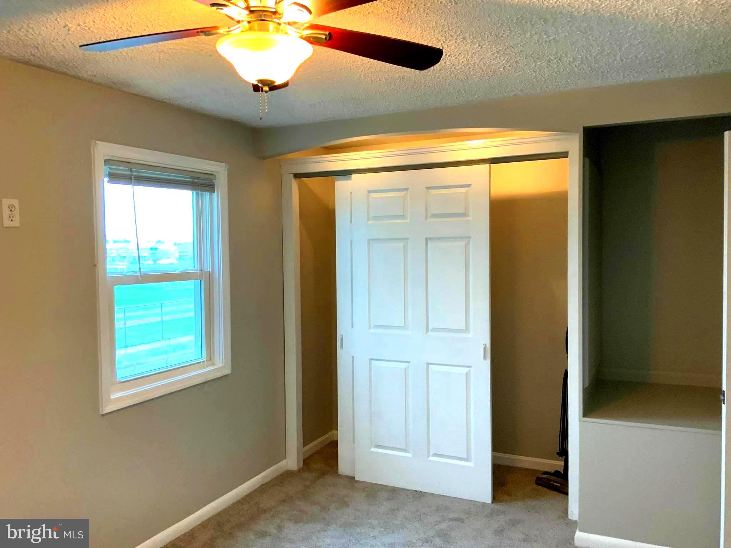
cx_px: 366
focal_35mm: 29
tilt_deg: -1.4
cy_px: 274
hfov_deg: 61.7
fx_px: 612
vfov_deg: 48.2
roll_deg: +1.1
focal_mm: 3
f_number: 1.8
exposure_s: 1/60
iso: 125
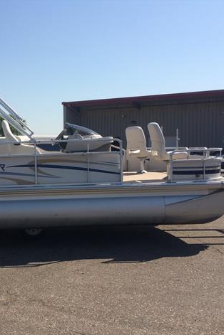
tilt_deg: -2.8
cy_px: 169
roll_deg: +0.9
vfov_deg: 47.4
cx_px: 35
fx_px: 383
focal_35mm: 41
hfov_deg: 31.5
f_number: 2.2
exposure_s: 1/2415
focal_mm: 4.15
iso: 32
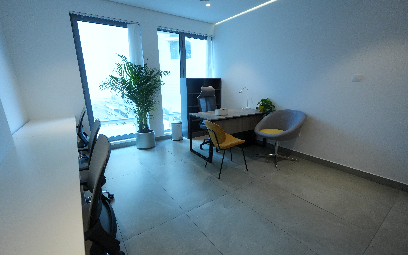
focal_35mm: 16
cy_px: 136
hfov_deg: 97.8
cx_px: 201
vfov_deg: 71.2
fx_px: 178
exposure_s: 1/400
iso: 2500
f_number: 4
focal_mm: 10
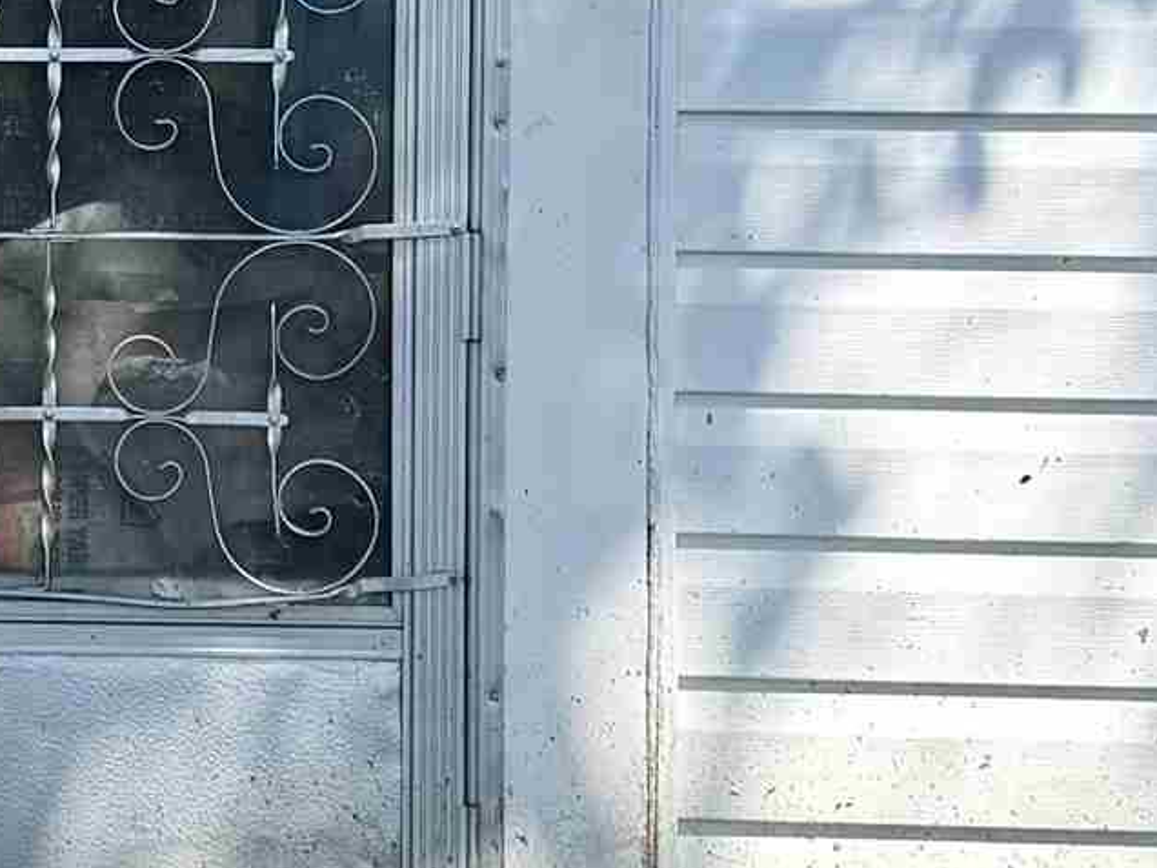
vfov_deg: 12.5
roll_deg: +0.7
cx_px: -113
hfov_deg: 16.5
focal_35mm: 116
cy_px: -107
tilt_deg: -0.4
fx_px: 3877
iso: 100
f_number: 1.78
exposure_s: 1/2053
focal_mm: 6.76
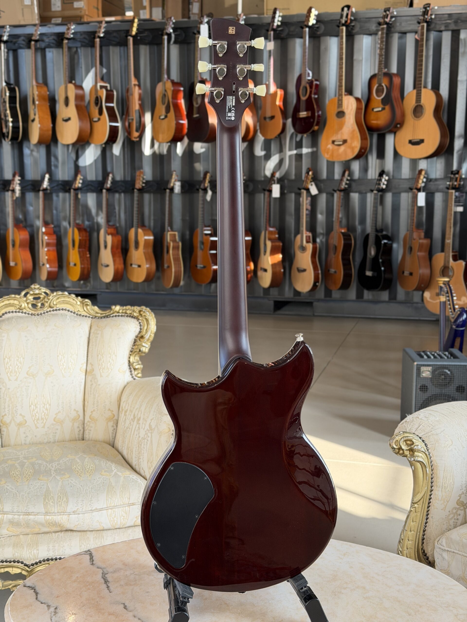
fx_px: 863
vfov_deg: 39.7
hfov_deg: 30.3
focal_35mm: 48
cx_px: 234
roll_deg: -0.2
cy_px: 311
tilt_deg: -9.6
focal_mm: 6.76
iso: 160
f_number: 1.78
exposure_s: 1/144
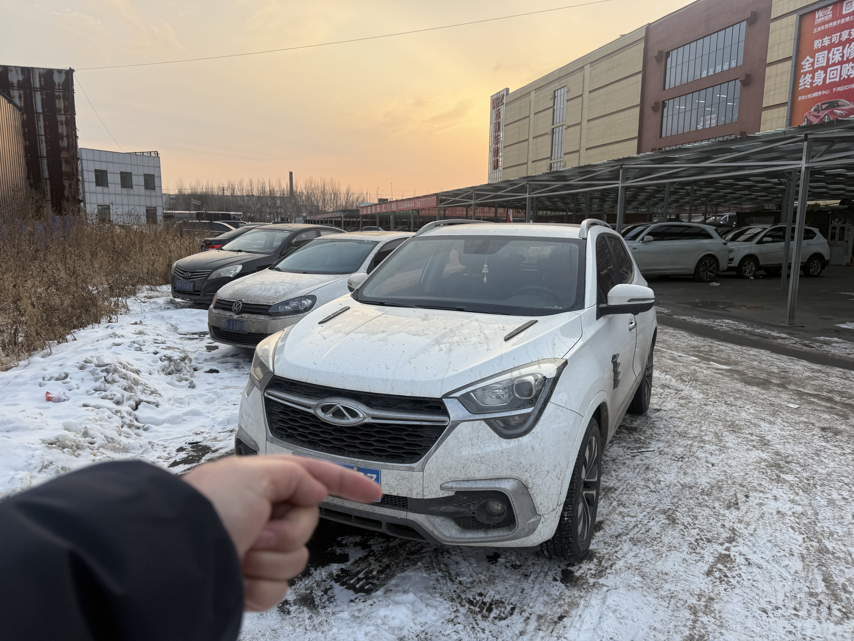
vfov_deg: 56.8
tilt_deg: -7.7
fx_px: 592
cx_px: 427
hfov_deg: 71.6
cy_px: 320
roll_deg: -0.2
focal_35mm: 24
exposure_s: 1/888
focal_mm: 6.76
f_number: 1.78
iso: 80
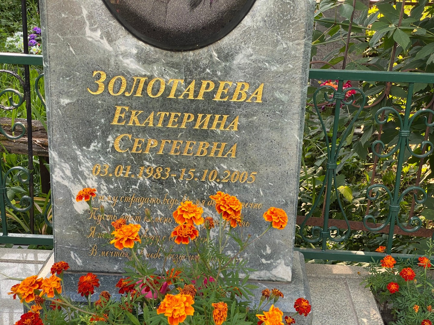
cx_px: 217
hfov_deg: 36.8
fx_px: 652
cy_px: 162
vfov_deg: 28.0
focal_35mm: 52
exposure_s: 1/122
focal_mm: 6
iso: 32
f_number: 2
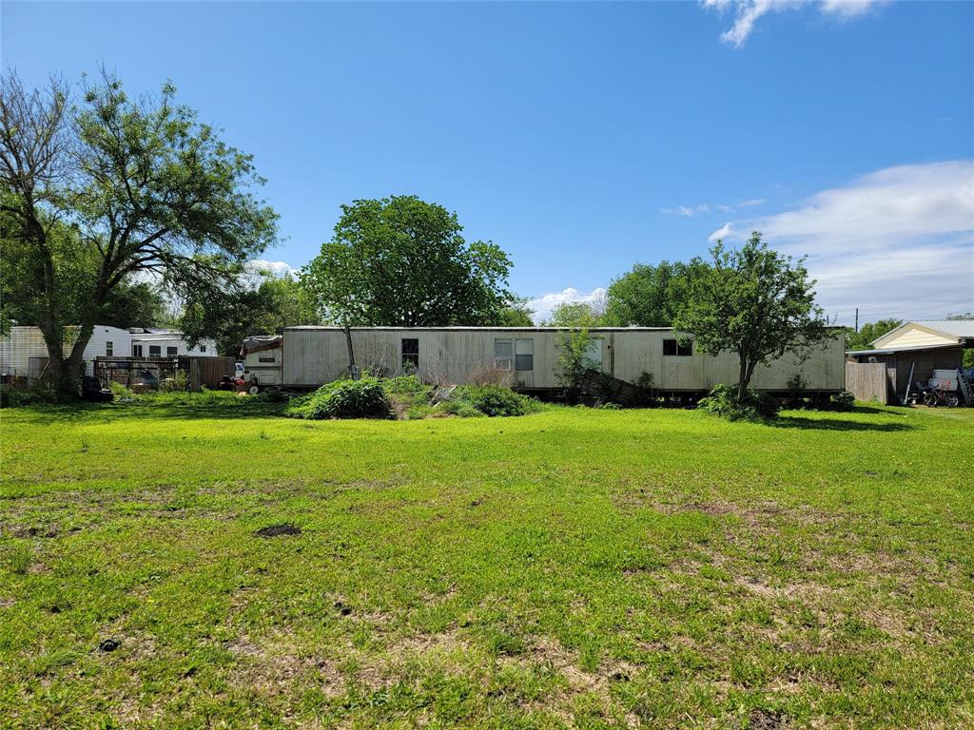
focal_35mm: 24
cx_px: 487
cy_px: 365
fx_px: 675
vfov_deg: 56.8
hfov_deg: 71.6
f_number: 1.8
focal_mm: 6.7
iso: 16
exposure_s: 1/1262
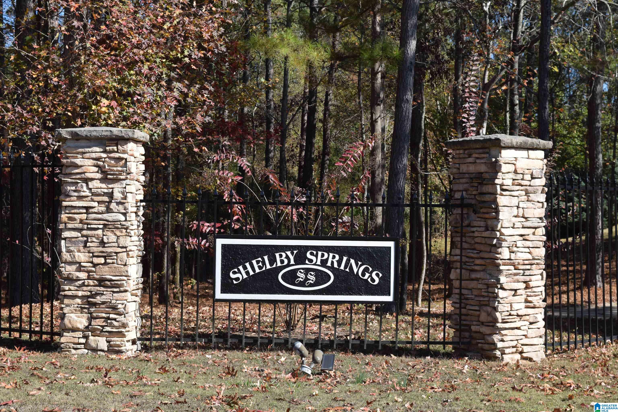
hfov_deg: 28.1
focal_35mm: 72
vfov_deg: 18.9
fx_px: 1236
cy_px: 206
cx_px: 309
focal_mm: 48
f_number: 9
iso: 200
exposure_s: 1/320
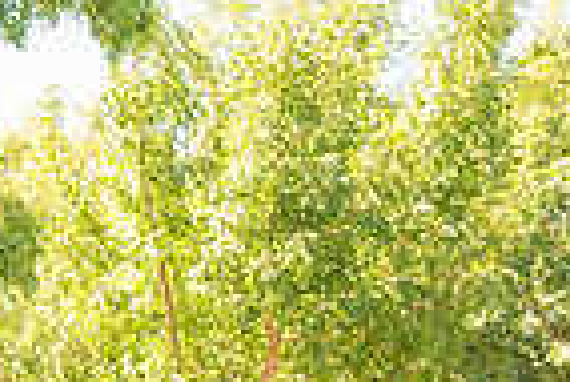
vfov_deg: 10.4
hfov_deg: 14.6
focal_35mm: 131
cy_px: 380
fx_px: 2076
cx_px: -277
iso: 500
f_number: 6.3
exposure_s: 1/200
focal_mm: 32
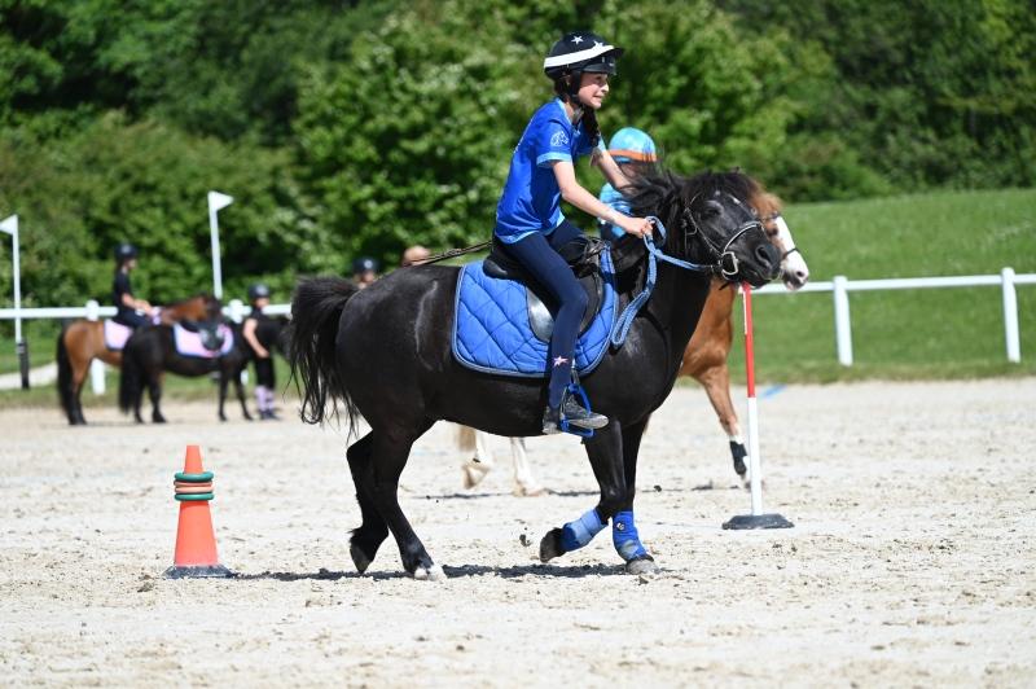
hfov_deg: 9.8
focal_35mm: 210
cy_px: 344
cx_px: 518
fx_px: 6038
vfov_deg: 6.5
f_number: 5.6
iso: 250
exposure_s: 1/1250
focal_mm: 210
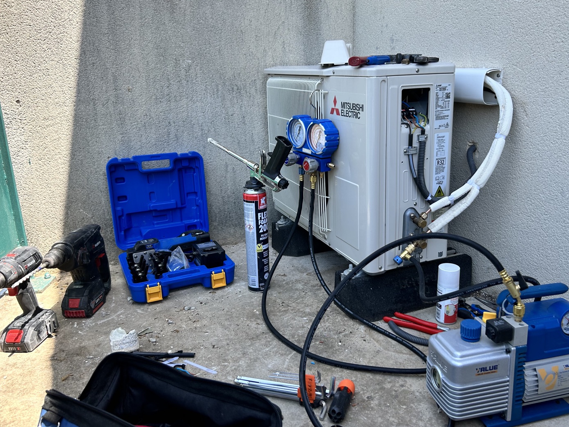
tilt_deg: -14.8
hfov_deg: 59.8
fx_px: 493
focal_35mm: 30
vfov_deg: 46.8
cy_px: 202
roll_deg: -0.1
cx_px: 321
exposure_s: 1/873
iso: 50
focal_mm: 5.7
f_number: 1.5
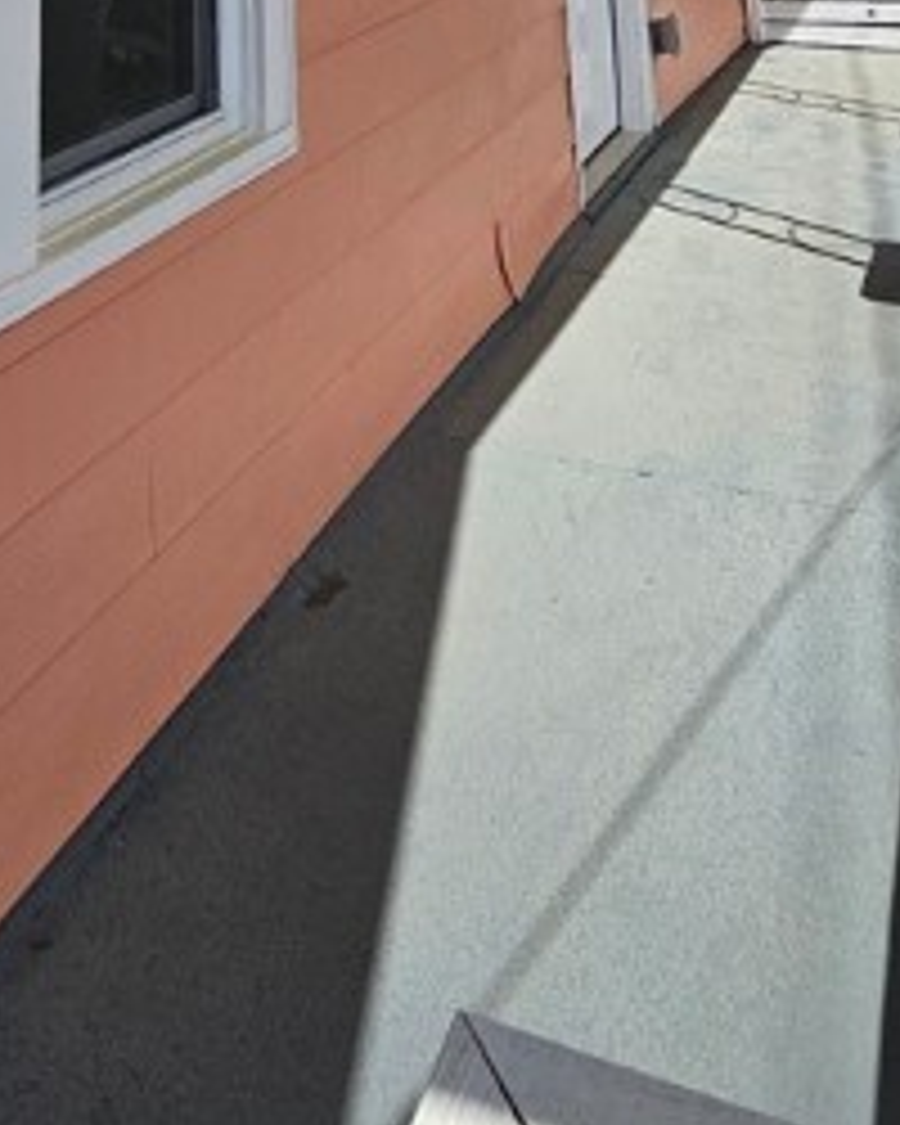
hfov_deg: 38.0
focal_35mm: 39
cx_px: 342
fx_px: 1299
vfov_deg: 29.8
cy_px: -522
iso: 50
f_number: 2.2
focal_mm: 2.2
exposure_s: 1/2443
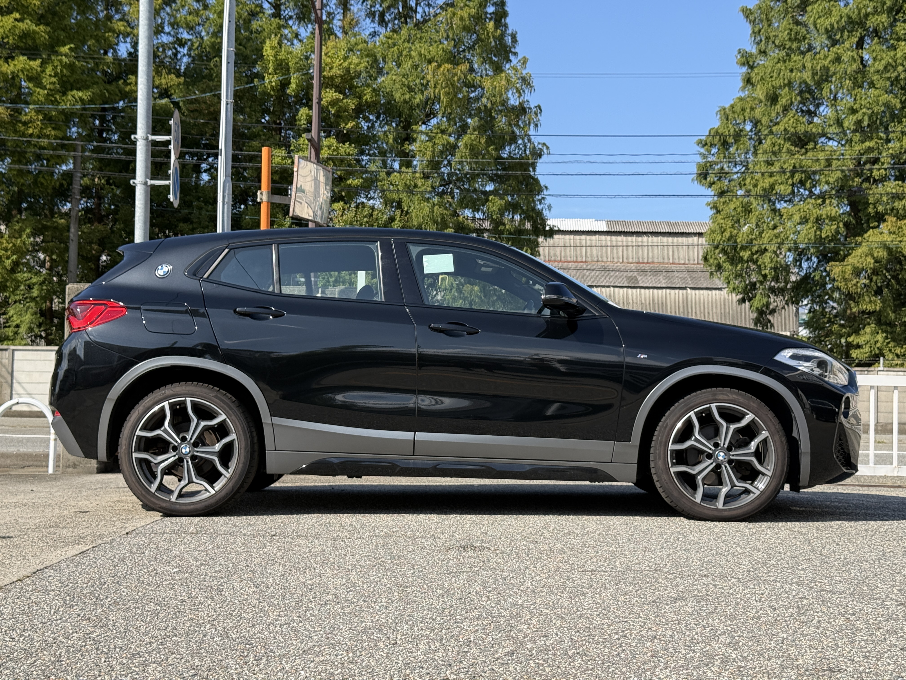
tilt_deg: +1.8
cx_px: 453
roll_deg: -0.8
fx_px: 1256
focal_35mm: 48
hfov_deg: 39.7
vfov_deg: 30.3
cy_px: 340
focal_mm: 6.76
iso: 64
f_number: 1.78
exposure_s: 1/2494
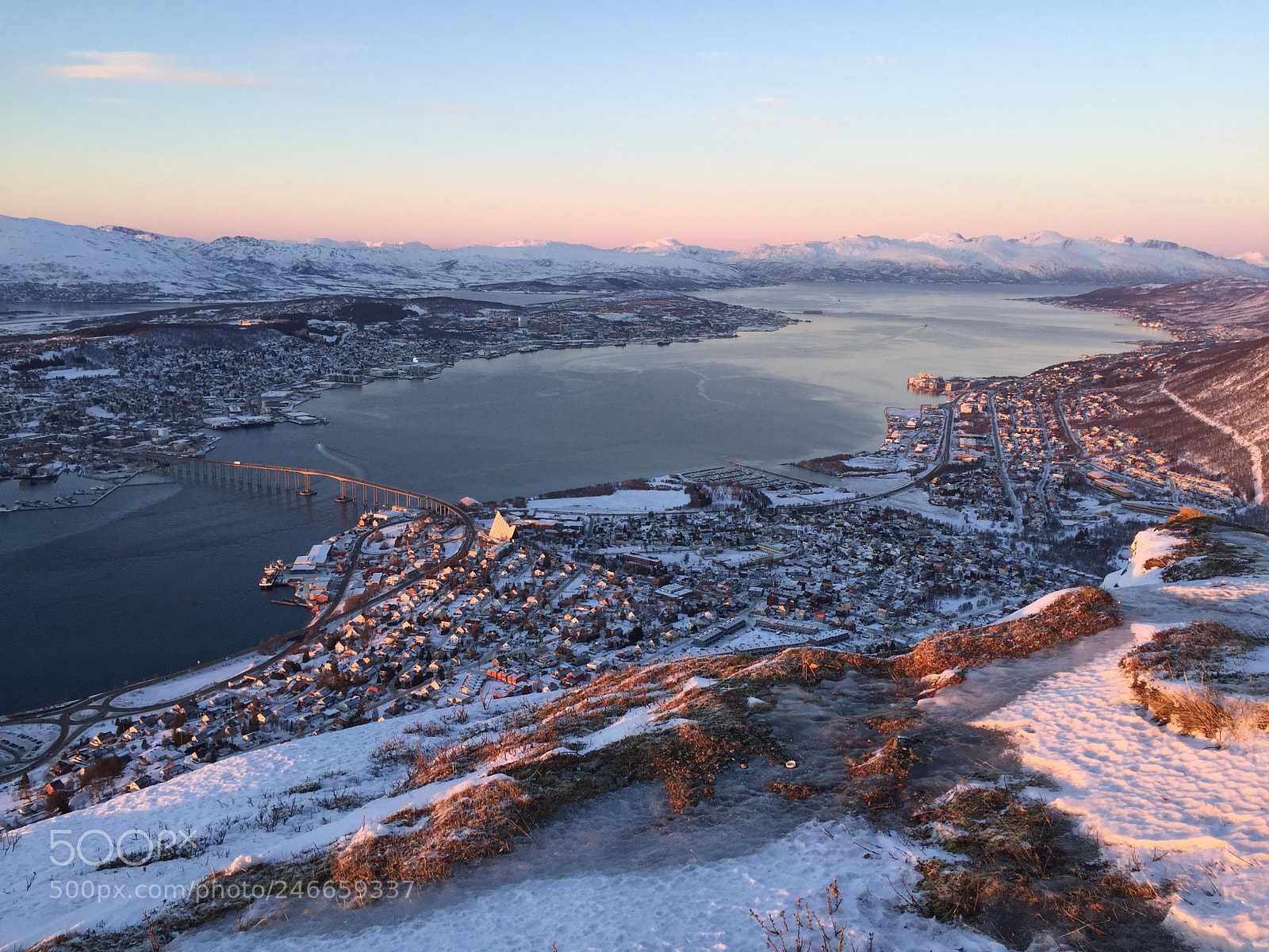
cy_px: 476
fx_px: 1063
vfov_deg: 48.2
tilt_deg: -11.5
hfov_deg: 61.7
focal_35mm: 29
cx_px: 634
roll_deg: -0.5
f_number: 2.2
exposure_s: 1/186
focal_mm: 4.15
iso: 32
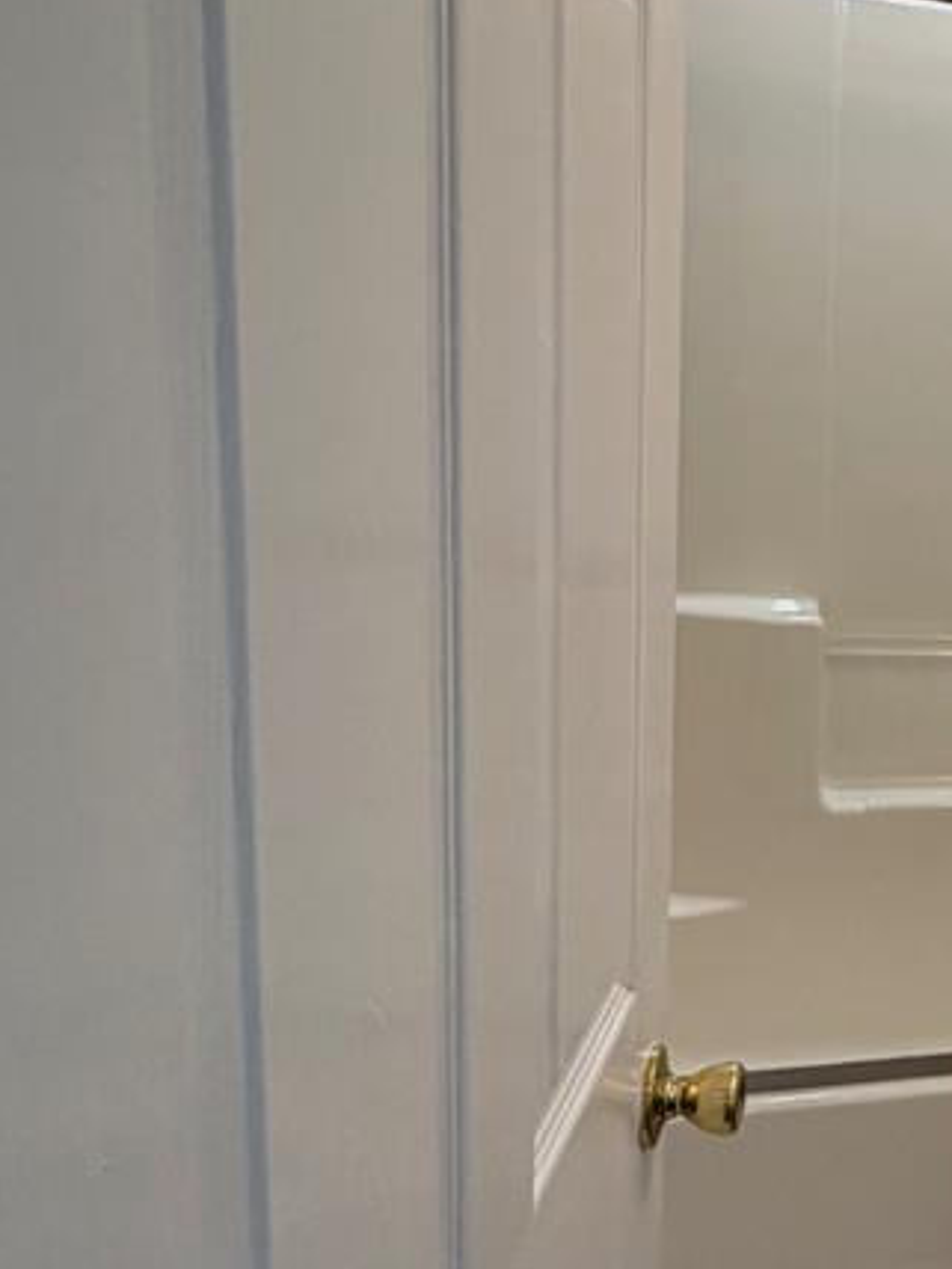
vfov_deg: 38.8
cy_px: 719
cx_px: 1372
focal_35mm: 49
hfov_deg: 24.2
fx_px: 1797
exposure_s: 1/120
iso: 100
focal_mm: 2.22
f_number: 2.2
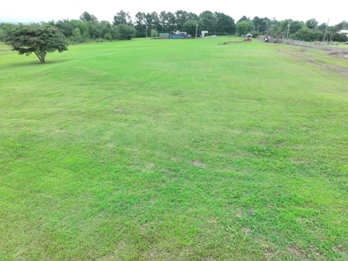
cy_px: 130
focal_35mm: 24
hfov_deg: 71.6
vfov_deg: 56.8
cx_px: 174
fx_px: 241
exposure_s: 1/320
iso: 370
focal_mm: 12.29
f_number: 2.8
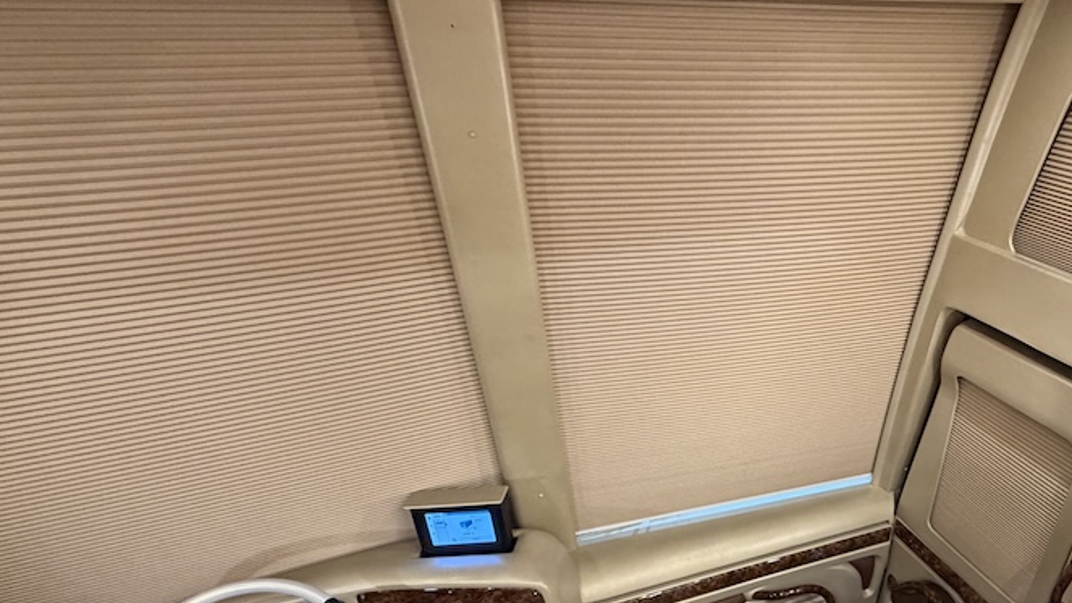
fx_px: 654
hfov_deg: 75.1
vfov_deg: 46.2
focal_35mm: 23
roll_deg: -1.2
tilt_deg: -36.3
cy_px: 504
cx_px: 752
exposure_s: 1/60
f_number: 2.2
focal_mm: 2.22
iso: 500
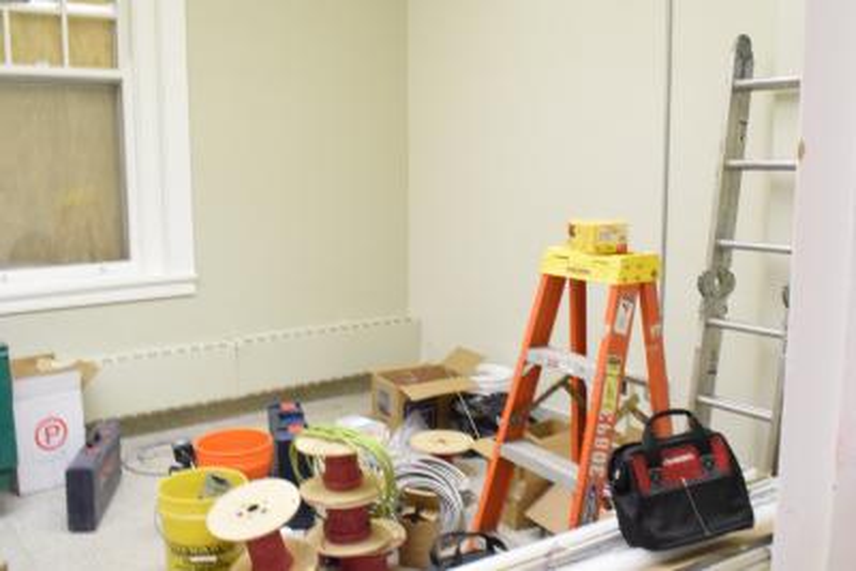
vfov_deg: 38.4
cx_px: 428
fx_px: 821
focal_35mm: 34
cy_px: 286
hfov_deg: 55.1
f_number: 22
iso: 3200
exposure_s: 1/4
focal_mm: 23
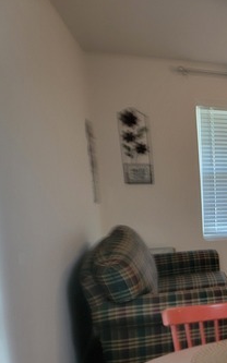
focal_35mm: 51
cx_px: 327
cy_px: 244
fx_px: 505
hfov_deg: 21.7
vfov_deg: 39.1
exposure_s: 1/40
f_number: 1.8
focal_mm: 6.7
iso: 250
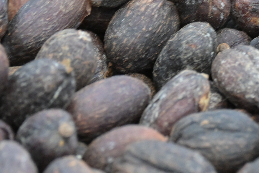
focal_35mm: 869
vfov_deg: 1.6
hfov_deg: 2.4
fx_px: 6251
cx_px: 204
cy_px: -20
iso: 2000
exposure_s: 1/40
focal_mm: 250
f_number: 11
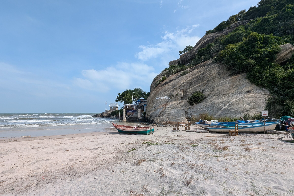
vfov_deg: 76.5
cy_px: 117
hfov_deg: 100.3
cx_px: 140
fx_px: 122
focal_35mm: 15
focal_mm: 1.95
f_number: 2.2
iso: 49
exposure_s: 1/2212
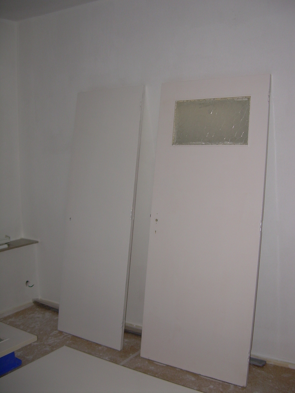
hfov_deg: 37.7
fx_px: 432
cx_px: 148
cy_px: 196
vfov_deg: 49.0
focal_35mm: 38
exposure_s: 1/60
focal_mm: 6.3
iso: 50
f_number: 2.8
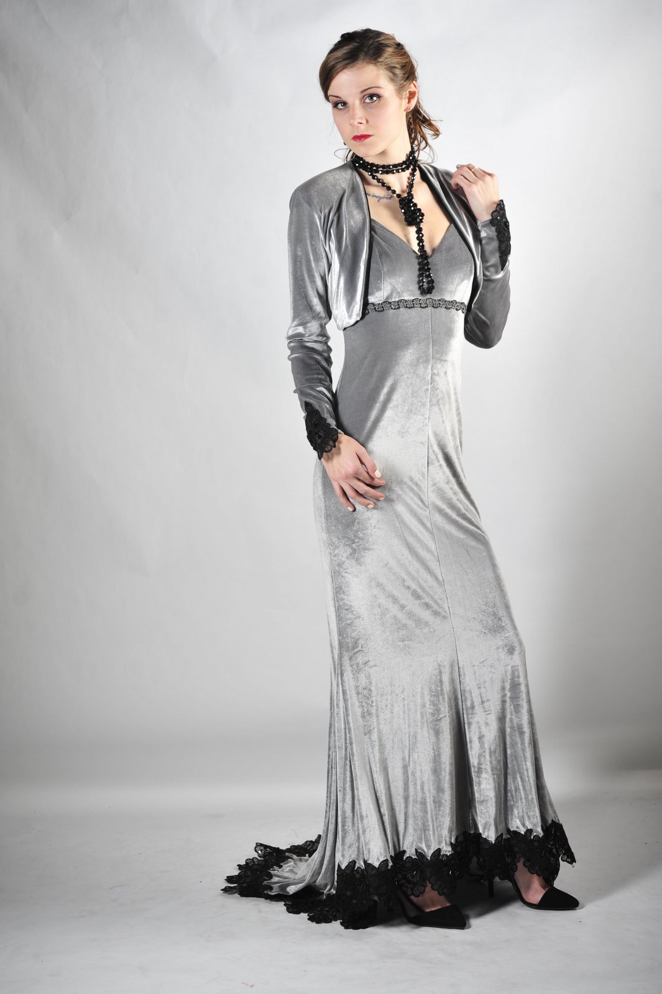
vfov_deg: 28.9
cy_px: 497
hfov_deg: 19.4
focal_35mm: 70
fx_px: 1933
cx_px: 331
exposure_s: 1/200
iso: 400
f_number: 4.5
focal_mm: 70
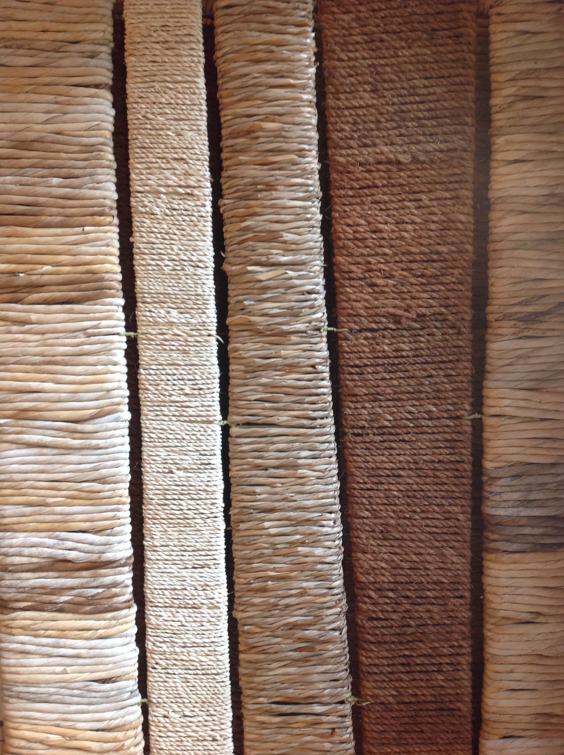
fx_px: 762
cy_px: 378
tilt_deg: -5.3
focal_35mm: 35
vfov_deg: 52.7
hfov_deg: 40.6
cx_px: 282
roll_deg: +2.2
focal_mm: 4.28
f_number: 2.4
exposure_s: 1/15
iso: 100
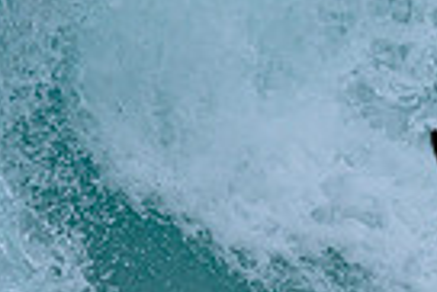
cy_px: 79
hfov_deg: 0.4
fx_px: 56809
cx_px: 415
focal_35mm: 4675
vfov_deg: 0.3
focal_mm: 800
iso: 450
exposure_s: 1/2000
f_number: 6.3
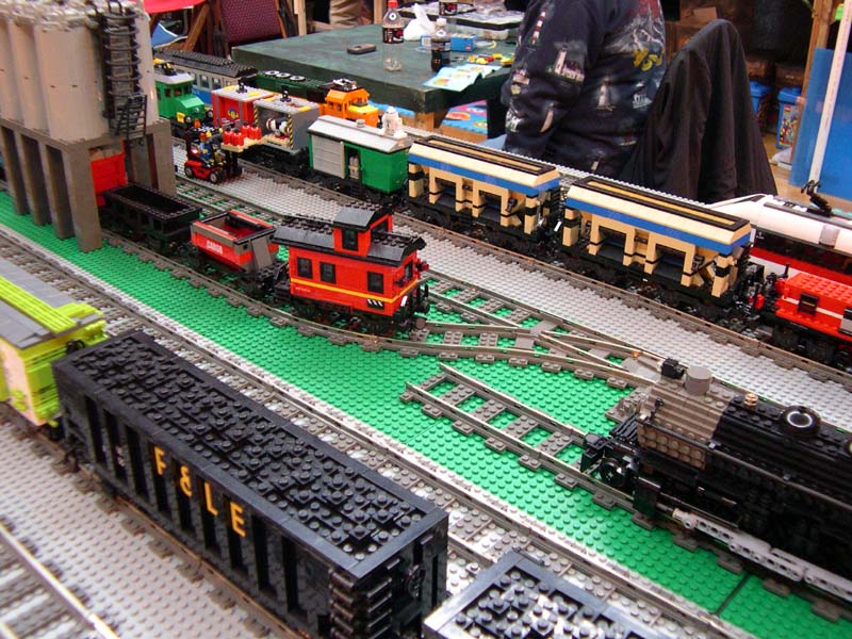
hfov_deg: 36.8
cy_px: 320
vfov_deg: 28.0
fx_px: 1280
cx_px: 426
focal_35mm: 52
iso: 400
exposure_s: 1/7.2
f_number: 3.2
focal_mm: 11.1
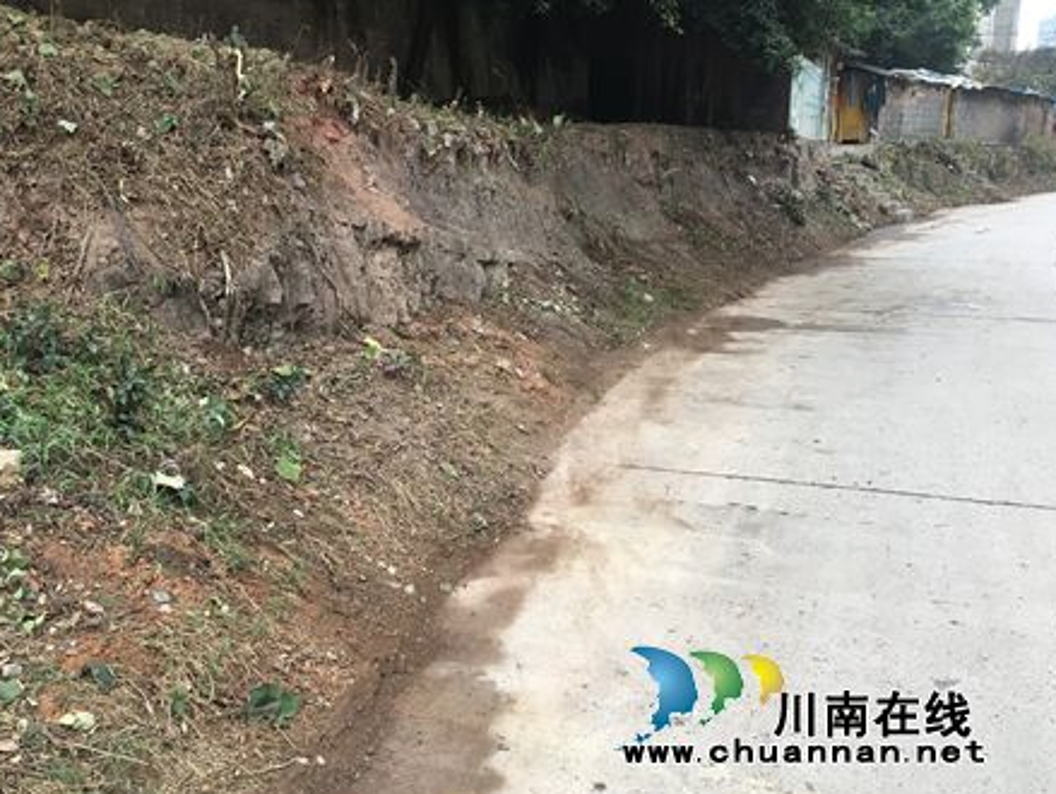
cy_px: 393
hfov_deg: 55.3
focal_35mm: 33
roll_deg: +0.0
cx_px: 496
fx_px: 1008
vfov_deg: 43.0
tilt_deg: -12.3
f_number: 2.2
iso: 32
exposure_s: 1/17
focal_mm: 4.15
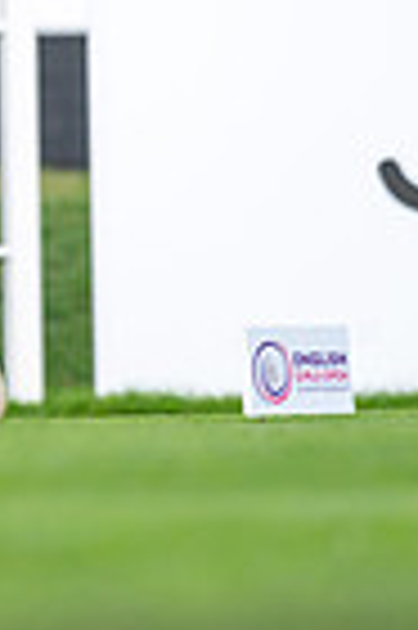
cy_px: -328
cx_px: -234
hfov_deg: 1.4
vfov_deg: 2.1
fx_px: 16813
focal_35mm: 963
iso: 250
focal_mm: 300
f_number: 5
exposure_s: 1/800
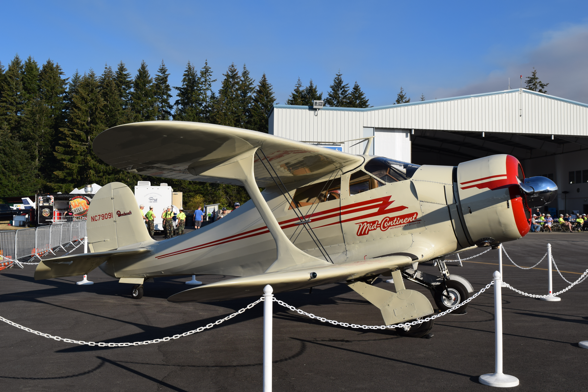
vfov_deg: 33.0
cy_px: 196
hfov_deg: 47.9
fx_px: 661
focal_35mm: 40
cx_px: 294
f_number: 11
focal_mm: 27
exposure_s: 1/500
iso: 200
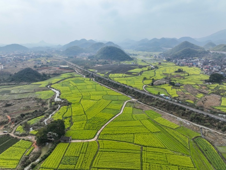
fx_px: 157
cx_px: 113
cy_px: 85
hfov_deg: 71.6
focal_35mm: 24
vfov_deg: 56.9
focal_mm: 12.29
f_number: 2.8
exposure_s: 1/3200
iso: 180
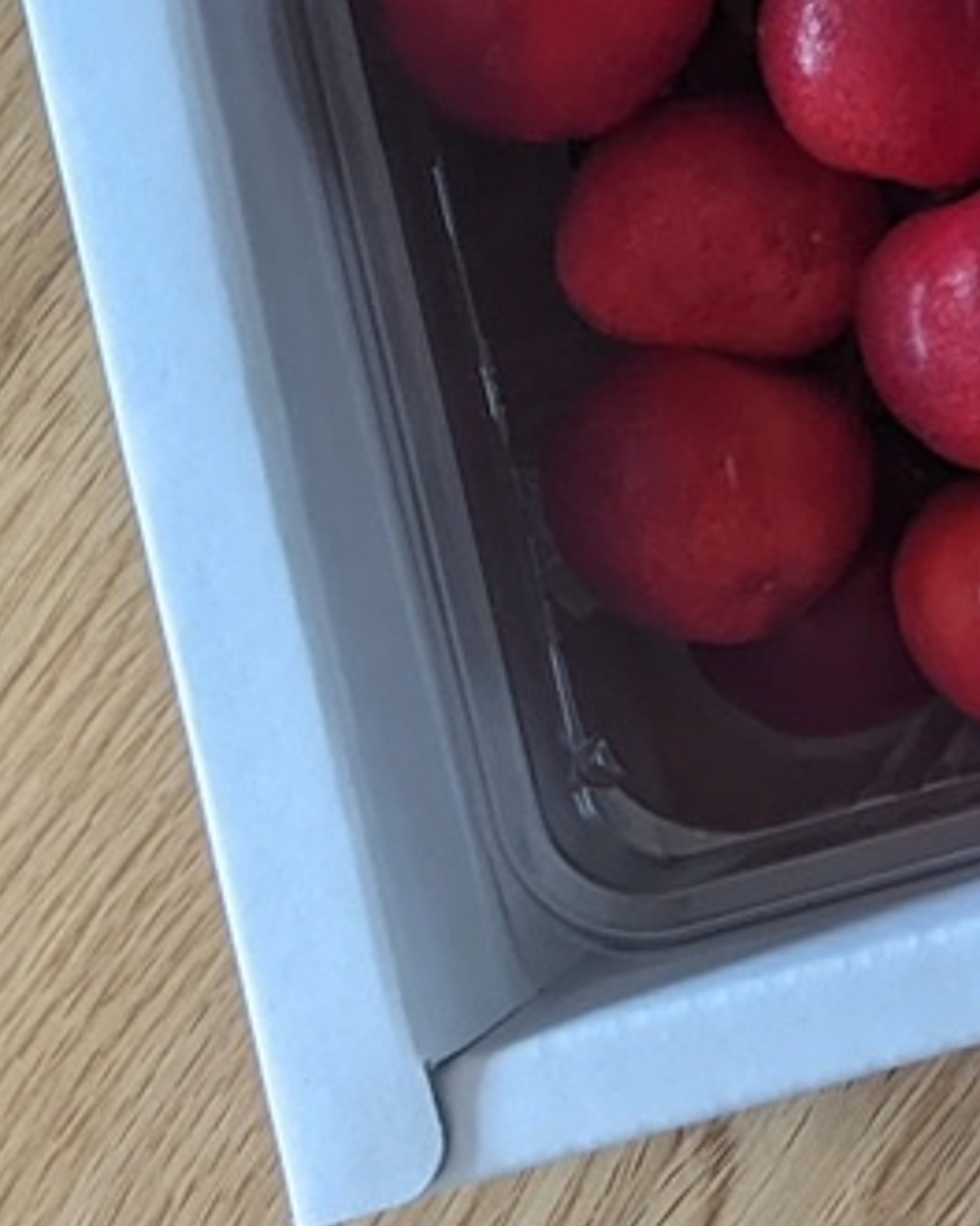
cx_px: 1934
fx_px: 4169
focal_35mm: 115
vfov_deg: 15.7
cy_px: -453
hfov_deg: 12.0
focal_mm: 4.44
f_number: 1.8
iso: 64
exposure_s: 1/120
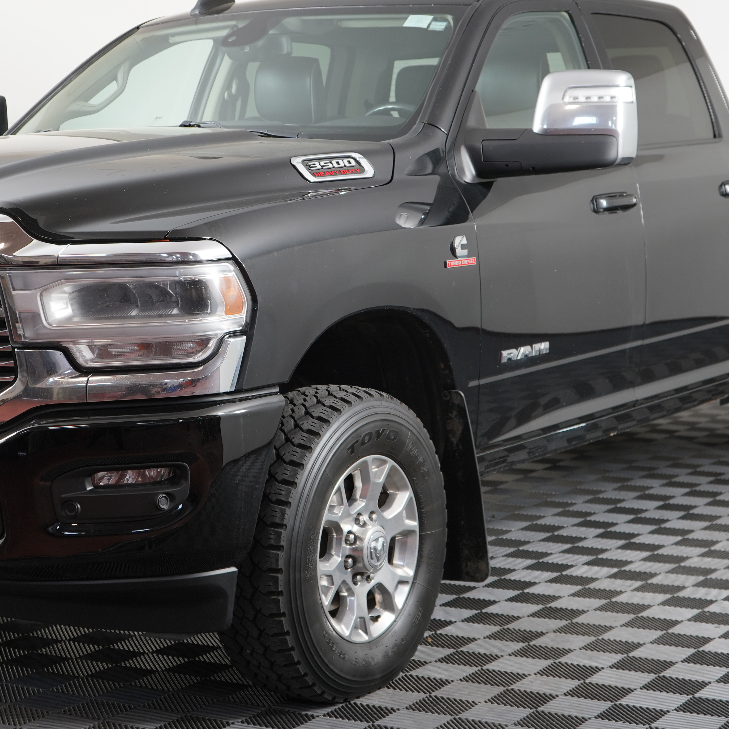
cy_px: 263
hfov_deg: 22.7
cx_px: 302
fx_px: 1811
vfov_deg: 22.7
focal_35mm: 76
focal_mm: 46
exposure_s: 1/60
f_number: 4.5
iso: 320
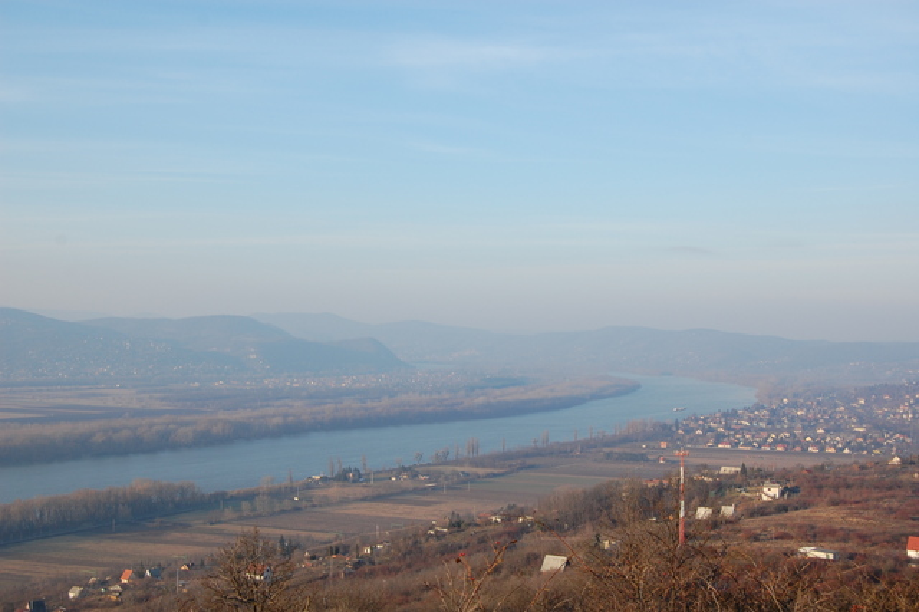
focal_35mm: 48
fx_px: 1225
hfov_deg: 41.1
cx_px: 460
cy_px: 306
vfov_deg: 28.0
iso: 200
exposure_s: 1/250
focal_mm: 32
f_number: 8
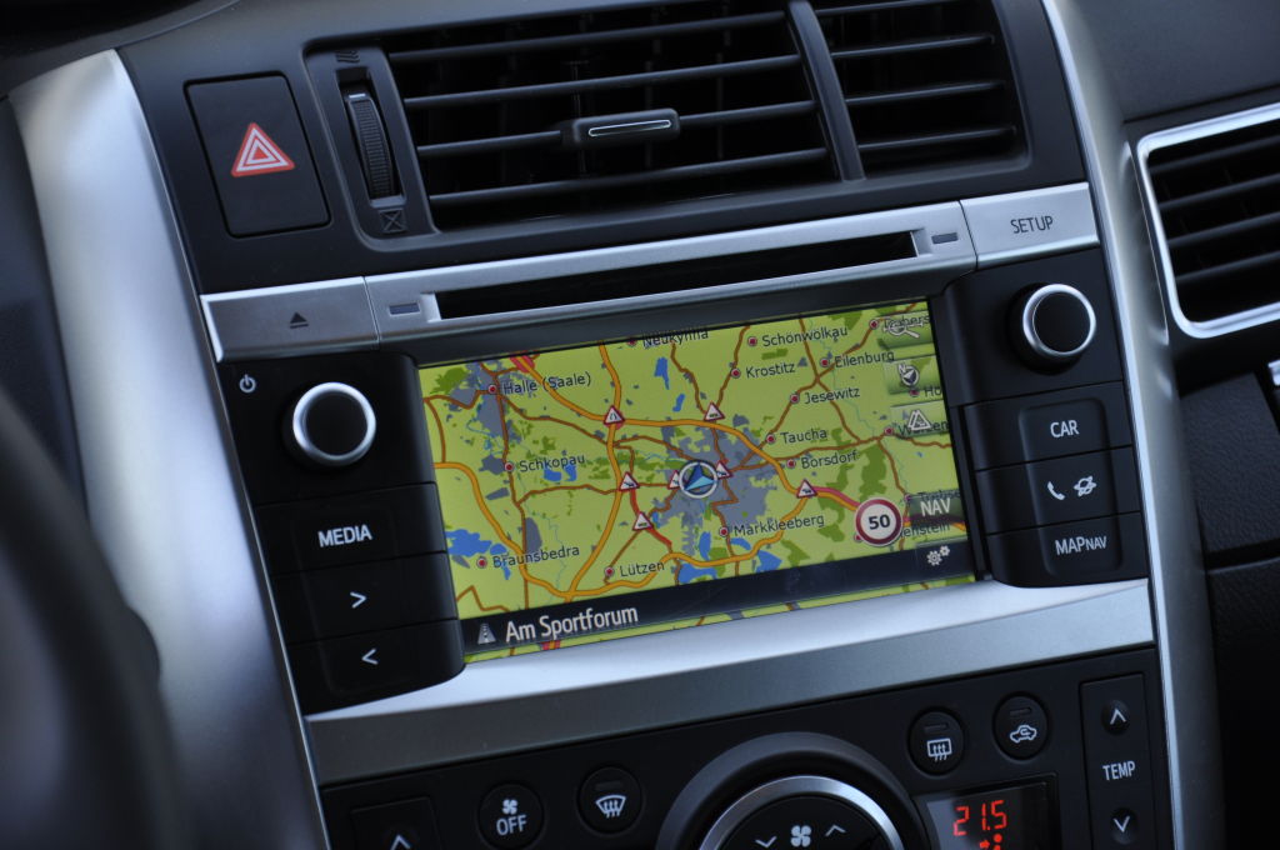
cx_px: 640
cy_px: 425
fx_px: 4528
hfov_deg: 16.1
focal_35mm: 128
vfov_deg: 10.7
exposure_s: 1/125
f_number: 5.6
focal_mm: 85
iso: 360
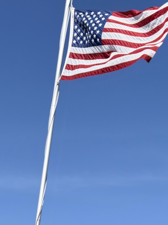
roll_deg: -5.0
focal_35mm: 117
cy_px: 274
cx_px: 181
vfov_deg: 16.1
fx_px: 757
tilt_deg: +12.3
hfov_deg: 12.5
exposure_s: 1/5208
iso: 64
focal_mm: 6.76
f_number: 1.78
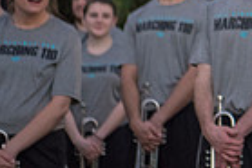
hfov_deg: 6.8
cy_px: -107
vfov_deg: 4.7
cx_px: 493
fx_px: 2046
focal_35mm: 292
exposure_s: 1/400
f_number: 3.2
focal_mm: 70
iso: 2000
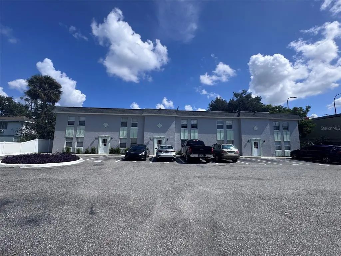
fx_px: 138
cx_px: 170
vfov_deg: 85.7
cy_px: 128
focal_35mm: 14
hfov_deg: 102.1
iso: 50
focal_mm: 2.22
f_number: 2.2
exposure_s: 1/1880
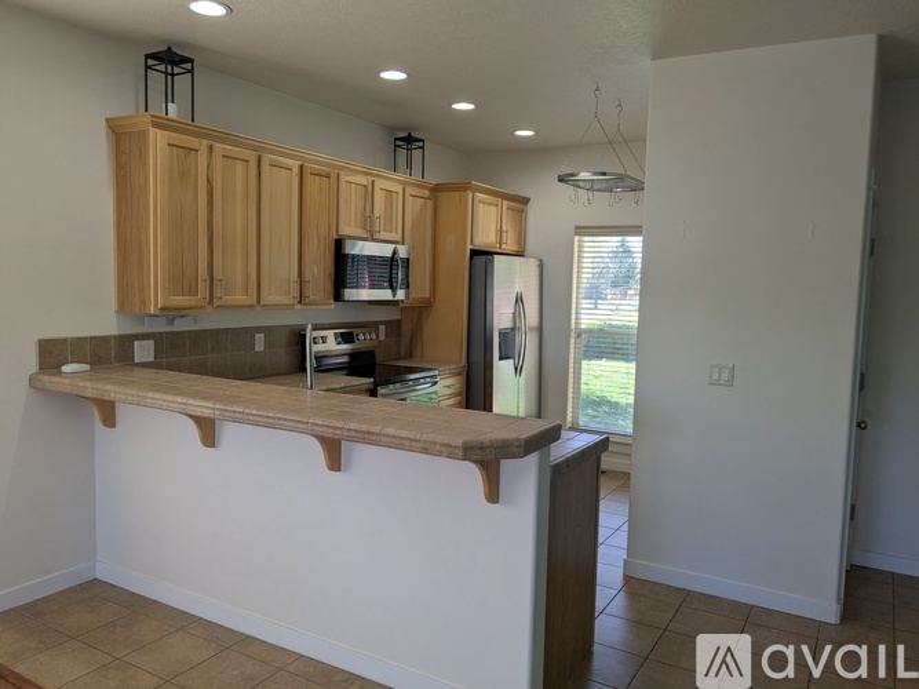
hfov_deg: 65.3
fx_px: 717
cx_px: 460
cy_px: 344
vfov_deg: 51.3
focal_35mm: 27
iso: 60
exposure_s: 1/173
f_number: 1.73
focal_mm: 4.38
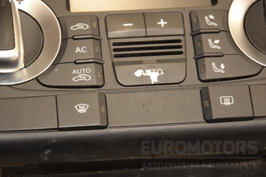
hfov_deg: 13.0
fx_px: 1164
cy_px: 88
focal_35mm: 158
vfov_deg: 8.7
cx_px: 133
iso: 800
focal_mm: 105
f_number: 5.6
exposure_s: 1/80
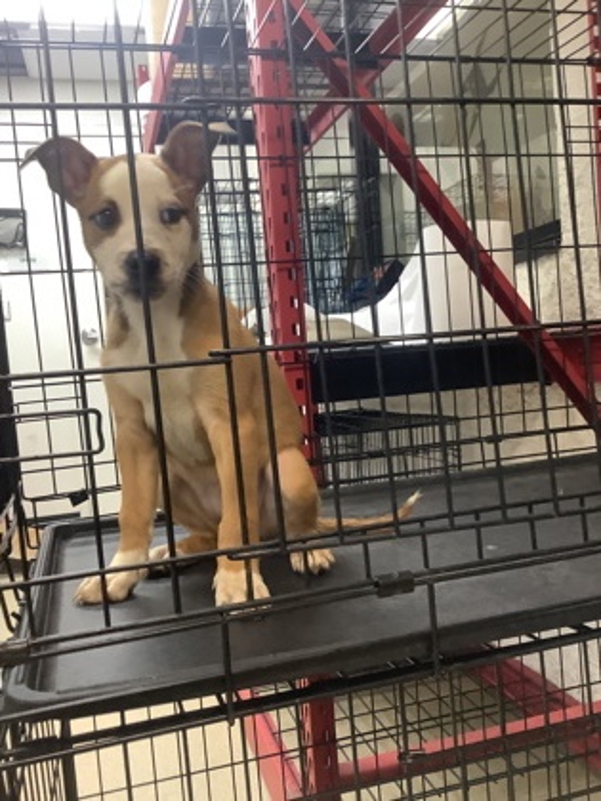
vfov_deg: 58.4
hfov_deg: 45.4
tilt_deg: -1.8
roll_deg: +2.2
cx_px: 300
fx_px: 718
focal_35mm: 31
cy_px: 400
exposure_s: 1/60
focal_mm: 3.3
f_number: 2.4
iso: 320
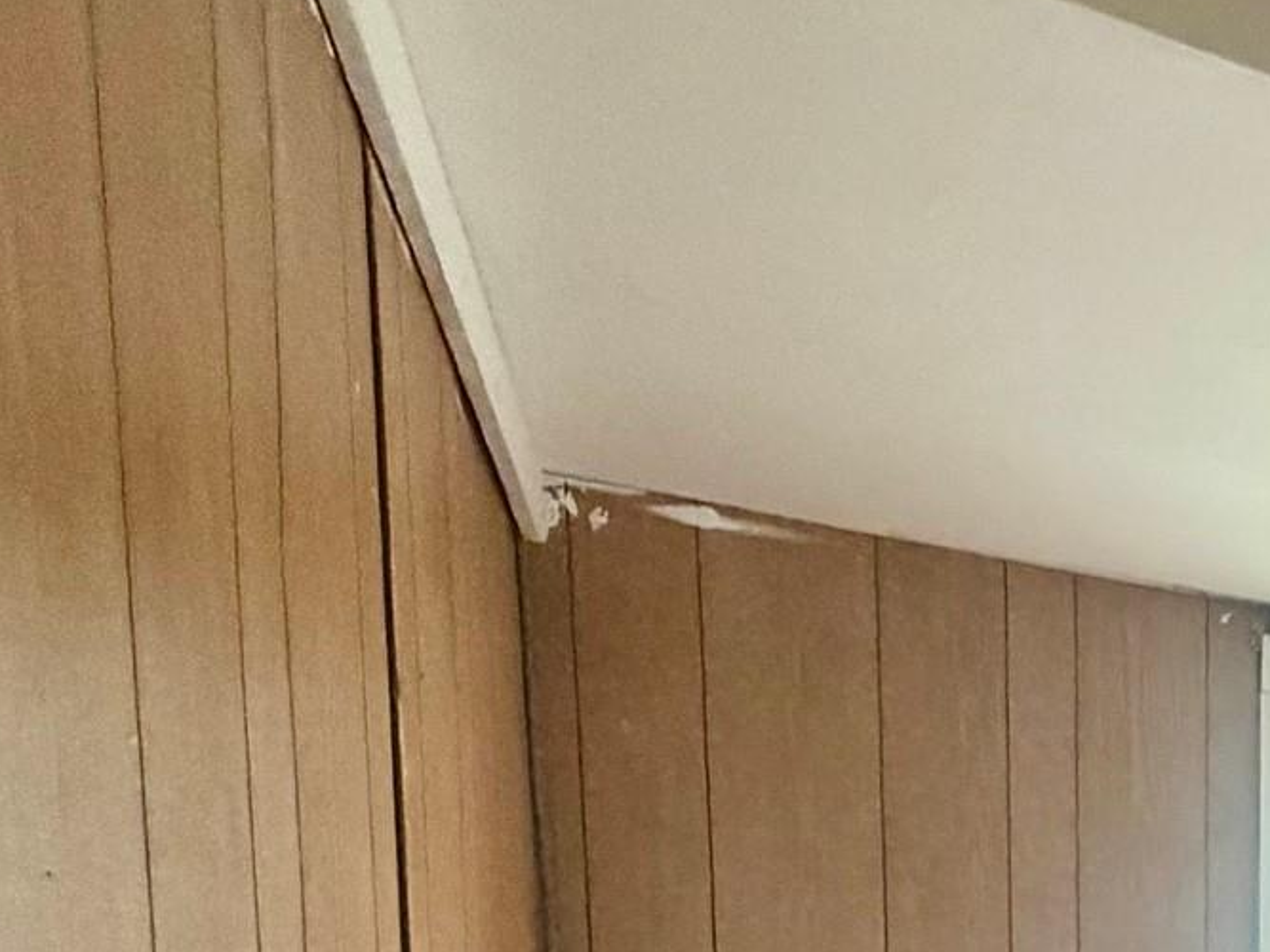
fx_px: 1577
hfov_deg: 33.3
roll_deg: -2.1
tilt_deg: -5.6
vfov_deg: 27.5
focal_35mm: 43
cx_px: 1615
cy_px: 1262
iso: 400
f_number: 2.2
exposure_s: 1/60
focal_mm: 2.22
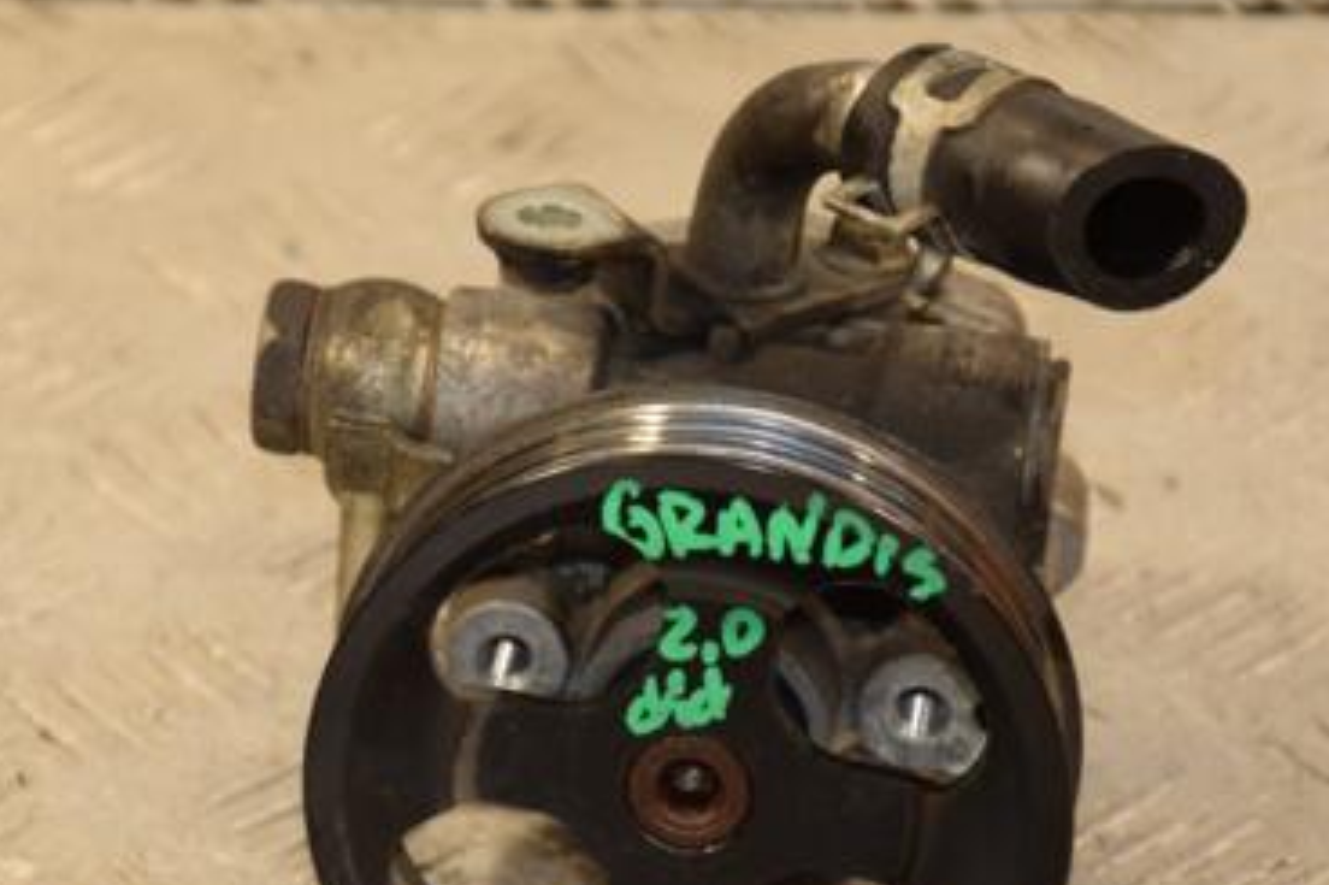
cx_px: 538
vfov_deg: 6.2
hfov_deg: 9.4
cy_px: 621
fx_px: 8118
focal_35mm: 220
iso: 800
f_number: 5.6
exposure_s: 1/100
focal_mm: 90
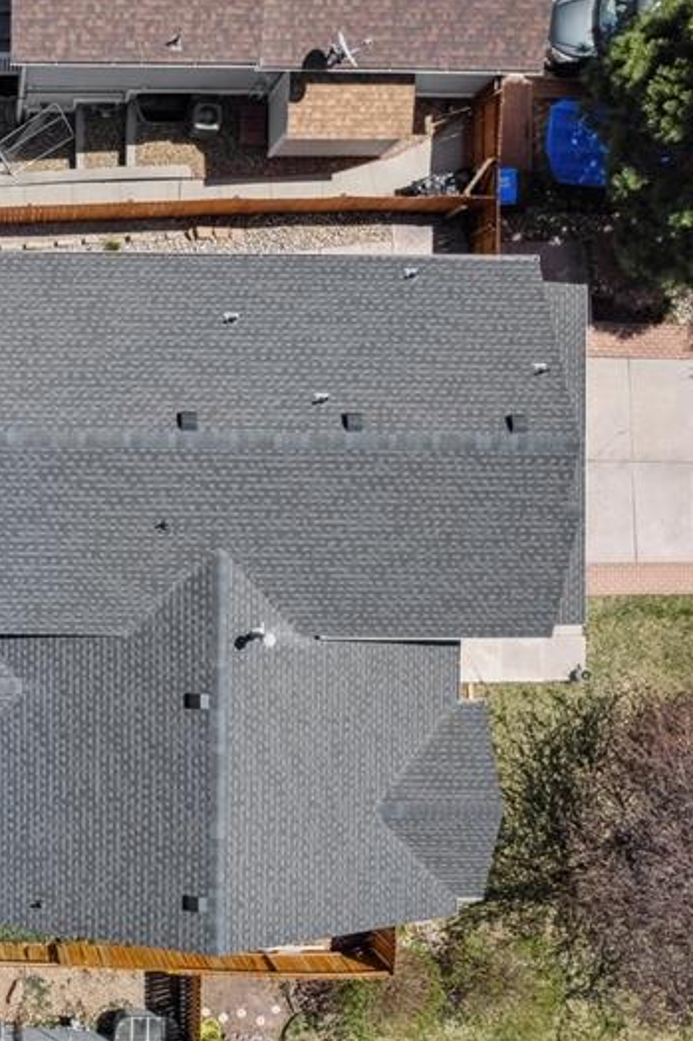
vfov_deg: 45.4
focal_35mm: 43
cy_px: 543
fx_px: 1242
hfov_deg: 28.7
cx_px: -38
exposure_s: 1/1000
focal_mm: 8.4
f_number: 2.8
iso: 100
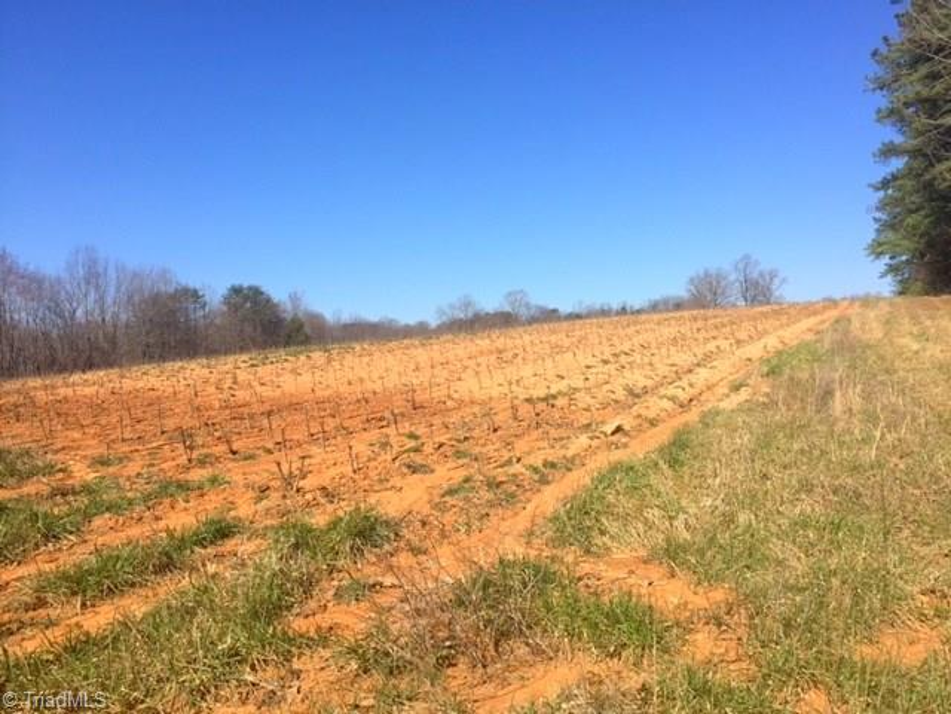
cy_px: 357
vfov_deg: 48.2
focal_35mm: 29
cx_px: 476
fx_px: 797
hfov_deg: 61.7
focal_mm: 4.15
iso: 32
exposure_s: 1/2326
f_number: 2.2
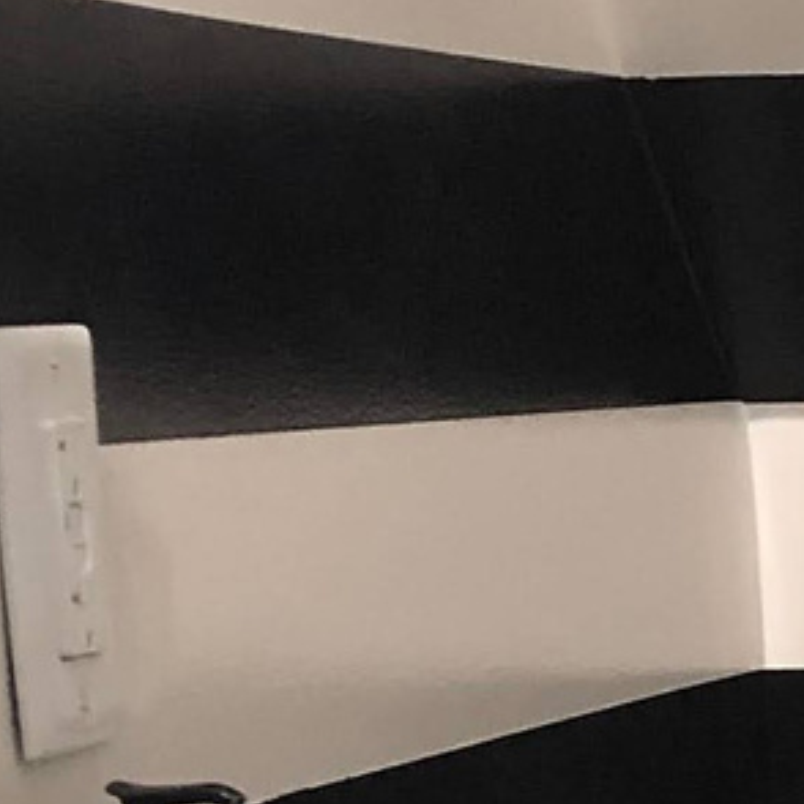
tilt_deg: -10.5
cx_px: 1444
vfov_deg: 9.3
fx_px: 4783
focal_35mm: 182
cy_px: 1239
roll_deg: +1.0
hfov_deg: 9.2
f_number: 1.8
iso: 80
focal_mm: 3.99
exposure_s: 1/15
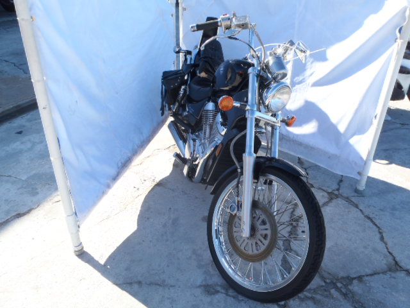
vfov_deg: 49.7
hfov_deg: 63.4
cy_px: 154
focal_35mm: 28
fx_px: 332
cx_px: 205
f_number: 4.5
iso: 80
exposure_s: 1/250
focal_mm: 5
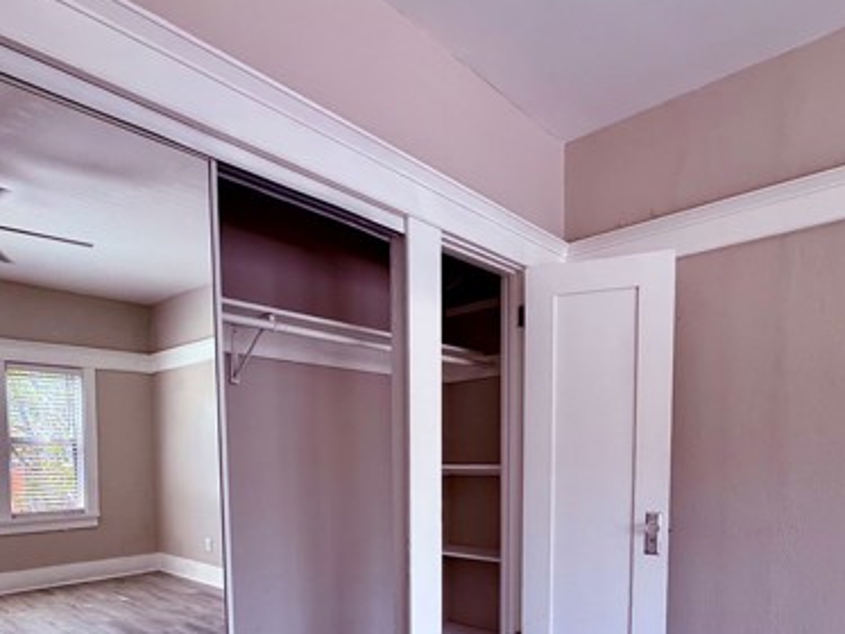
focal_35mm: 24
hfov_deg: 71.5
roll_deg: +0.4
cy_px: 498
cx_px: 396
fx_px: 586
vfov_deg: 53.4
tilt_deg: -3.8
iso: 80
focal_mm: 2.22
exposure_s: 1/120
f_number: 2.2
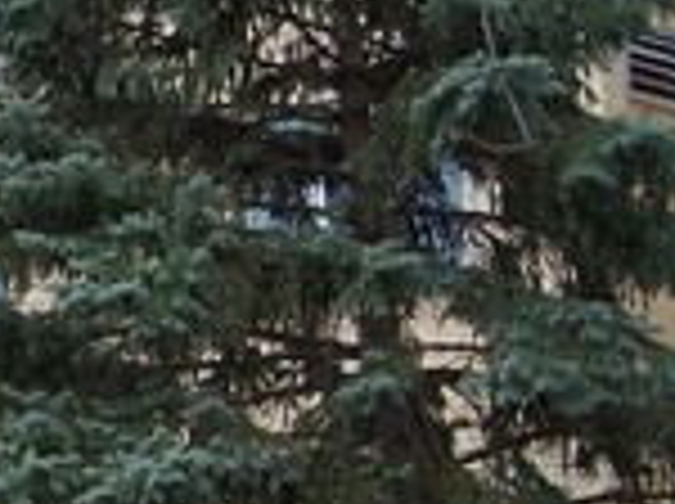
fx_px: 3076
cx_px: -63
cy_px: 320
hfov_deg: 12.3
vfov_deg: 9.4
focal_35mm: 158
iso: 64
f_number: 2.8
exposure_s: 1/100
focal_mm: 7.8
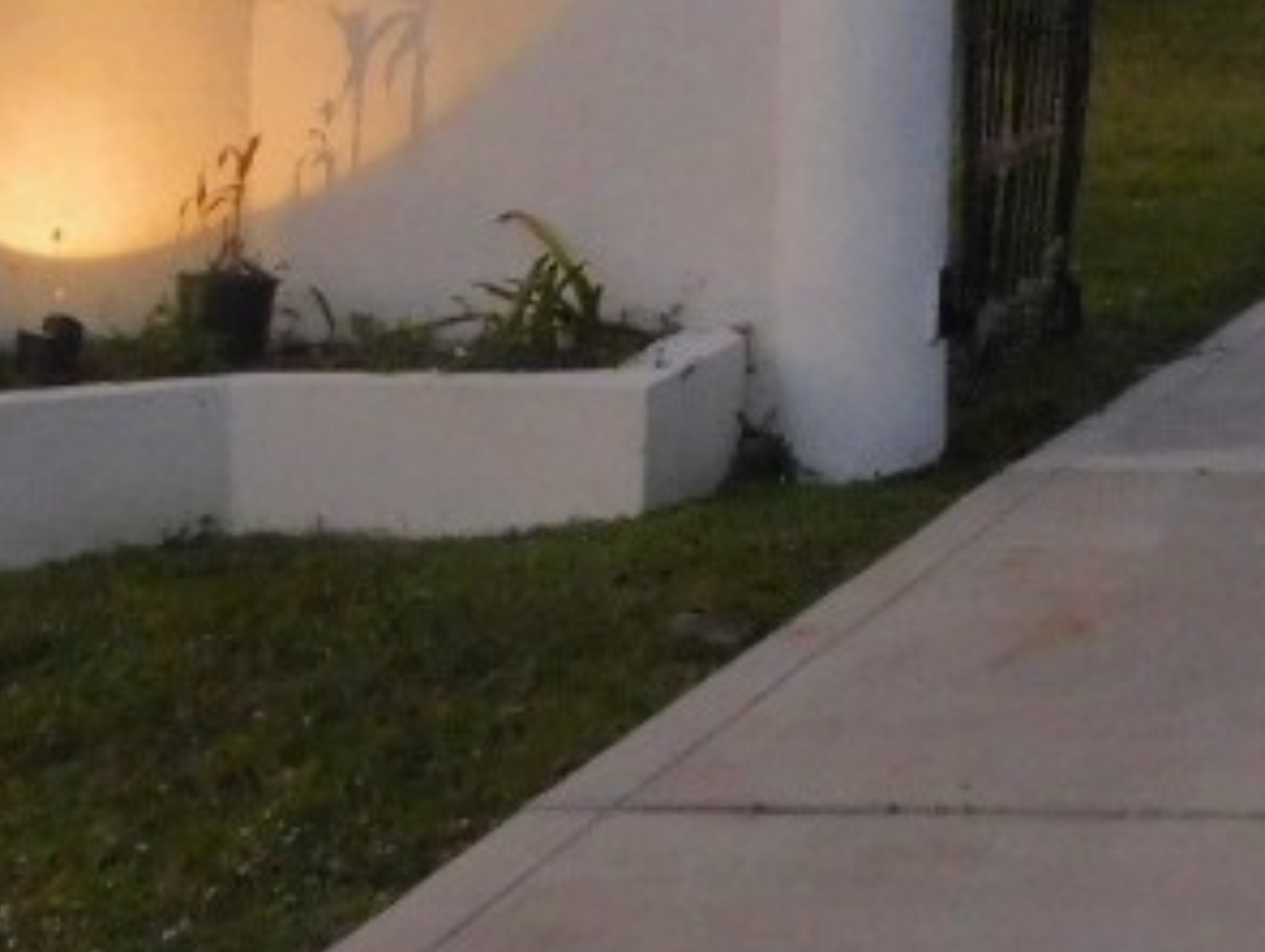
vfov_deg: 13.7
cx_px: 1775
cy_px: -313
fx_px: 3805
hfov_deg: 17.4
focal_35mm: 104
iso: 720
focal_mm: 5.3
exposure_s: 1/8
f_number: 3.2
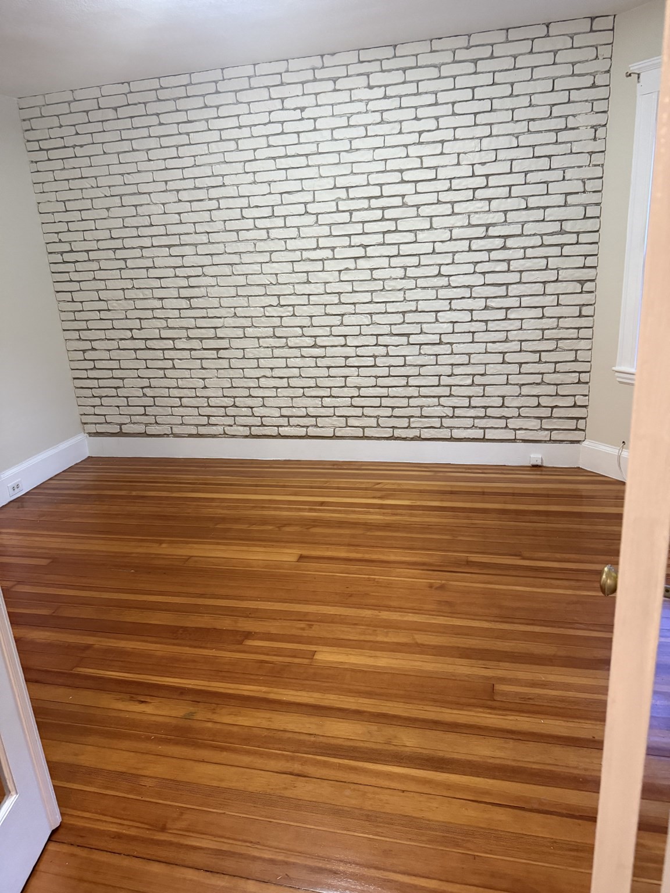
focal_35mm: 24
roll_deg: +5.0
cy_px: 446
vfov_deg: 71.6
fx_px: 619
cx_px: 335
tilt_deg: -18.0
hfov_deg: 56.8
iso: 500
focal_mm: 6.76
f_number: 1.78
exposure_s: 1/60
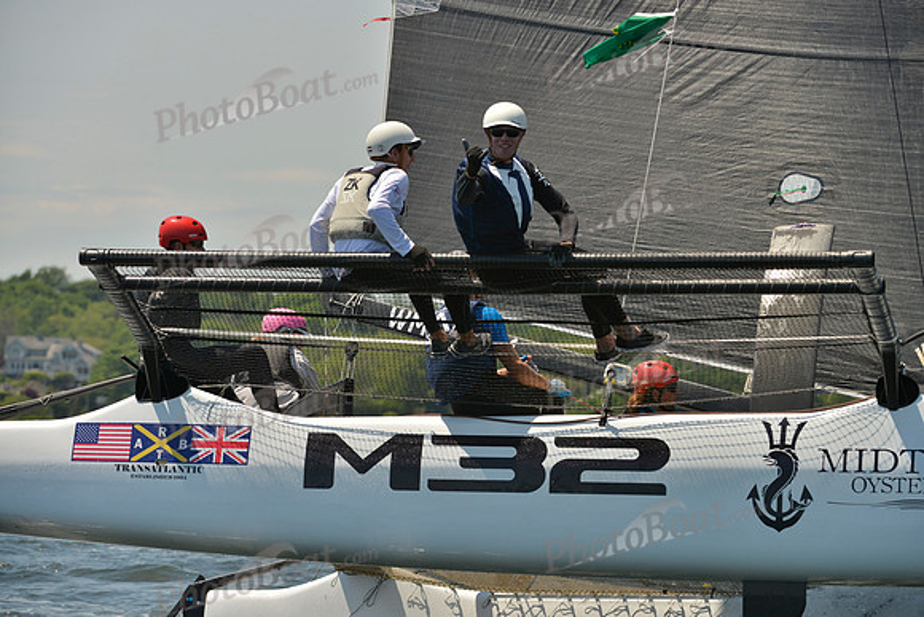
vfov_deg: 6.9
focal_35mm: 200
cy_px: 308
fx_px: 5134
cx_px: 462
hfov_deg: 10.3
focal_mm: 200
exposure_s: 1/1250
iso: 280
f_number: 7.1
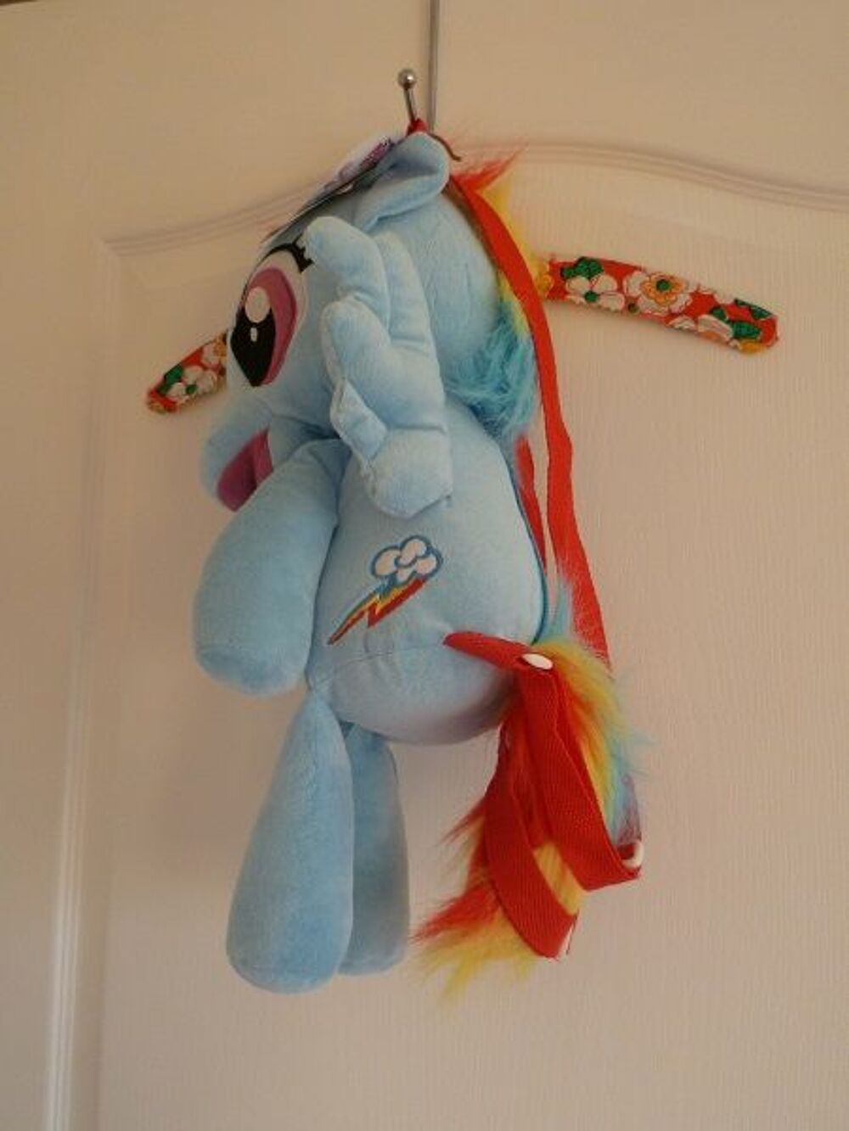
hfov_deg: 44.2
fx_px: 1046
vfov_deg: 56.8
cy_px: 566
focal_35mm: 32
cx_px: 424
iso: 250
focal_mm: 5.7
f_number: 3
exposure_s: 1/60
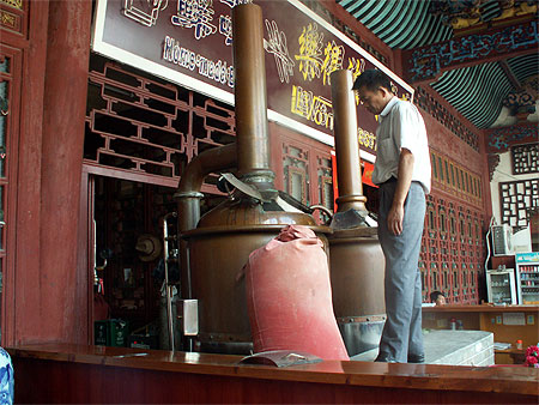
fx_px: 545
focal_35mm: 35
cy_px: 202
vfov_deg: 40.7
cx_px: 270
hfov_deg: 52.6
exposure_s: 1/40
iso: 80
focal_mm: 5.86
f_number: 2.8
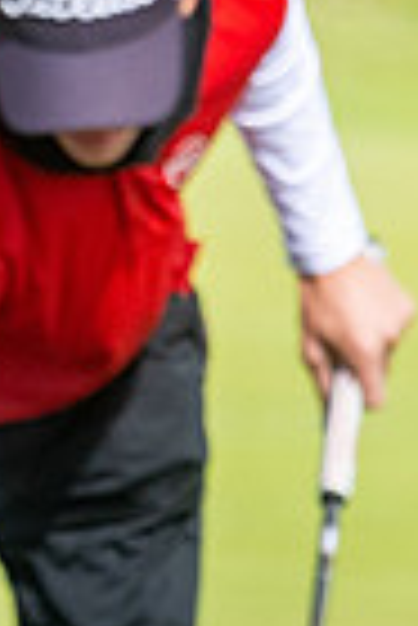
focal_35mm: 2577
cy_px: -268
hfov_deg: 0.5
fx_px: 44768
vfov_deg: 0.8
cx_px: -973
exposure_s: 1/1600
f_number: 5
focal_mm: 300
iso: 250
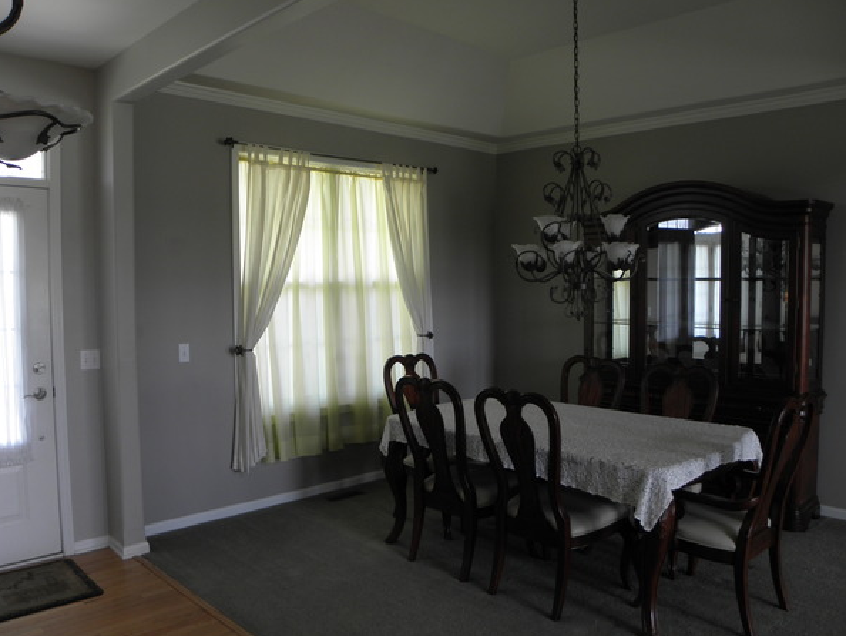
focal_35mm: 28
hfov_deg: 63.4
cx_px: 406
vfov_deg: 49.8
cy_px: 335
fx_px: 685
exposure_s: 1/30
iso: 80
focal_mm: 4.6
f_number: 2.8
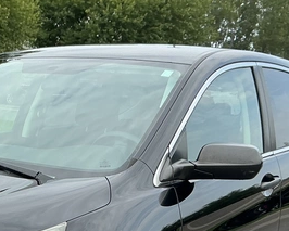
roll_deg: -3.4
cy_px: 284
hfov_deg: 23.9
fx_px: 659
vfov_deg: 18.8
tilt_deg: -16.3
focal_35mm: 77
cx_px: 18
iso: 25
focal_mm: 3
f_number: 1.8
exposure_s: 1/613
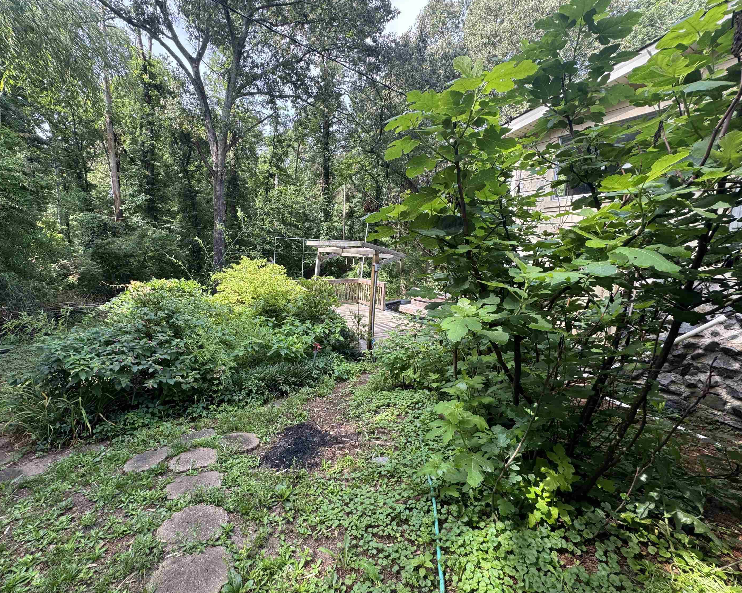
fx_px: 329
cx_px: 337
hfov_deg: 96.5
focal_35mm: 15
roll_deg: -2.0
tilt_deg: -6.9
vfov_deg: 84.0
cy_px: 294
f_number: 2.2
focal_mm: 2.22
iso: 40
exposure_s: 1/137
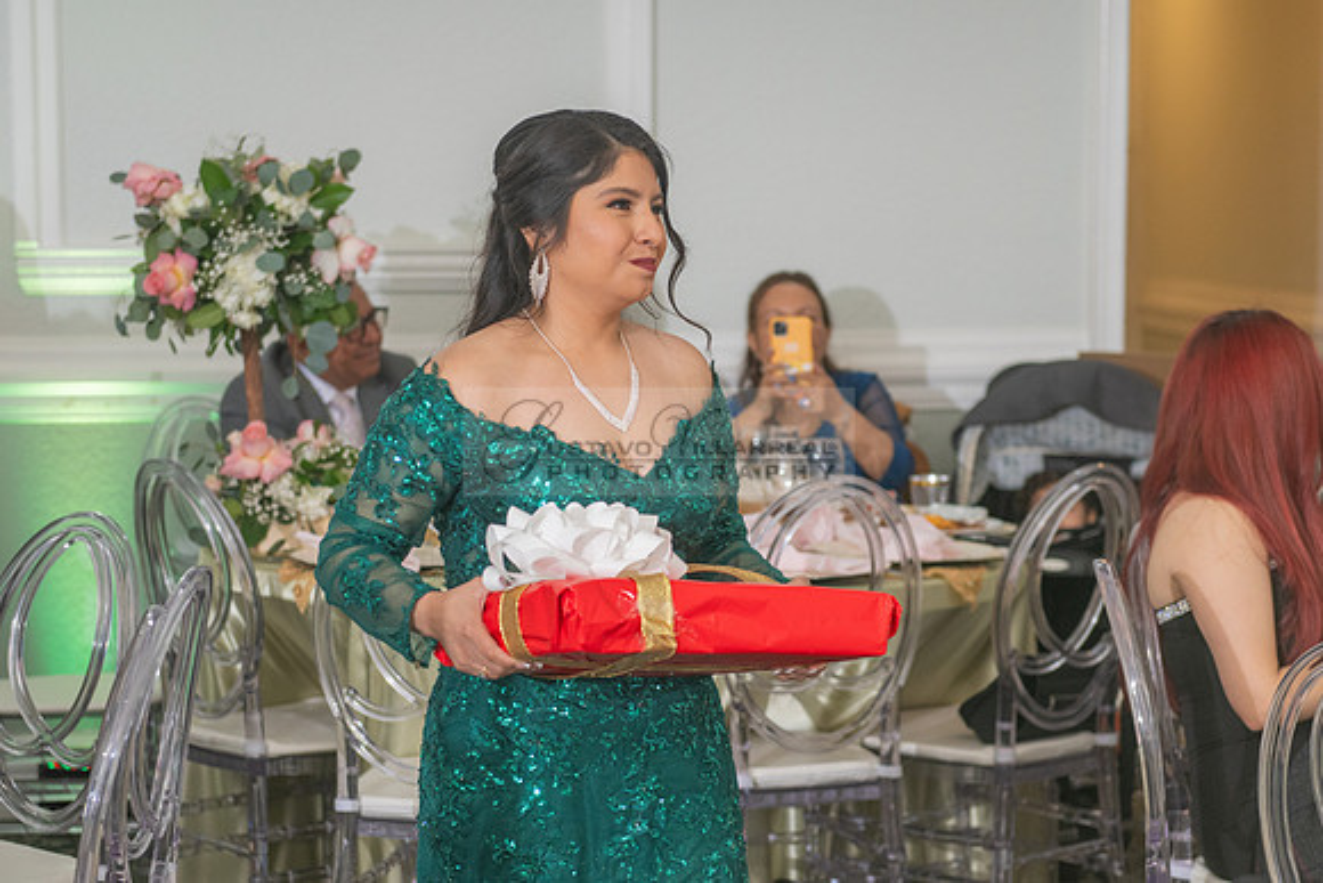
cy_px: 545
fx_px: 3556
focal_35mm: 97
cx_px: 615
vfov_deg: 14.1
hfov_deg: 21.1
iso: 500
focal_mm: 70
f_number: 3.5
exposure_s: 1/200
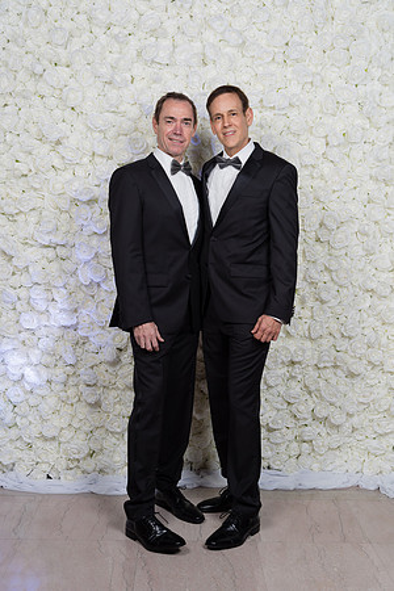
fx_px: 689
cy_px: 296
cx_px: 197
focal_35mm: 42
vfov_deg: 46.4
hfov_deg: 31.9
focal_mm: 42
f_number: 5.6
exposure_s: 1/200
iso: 500
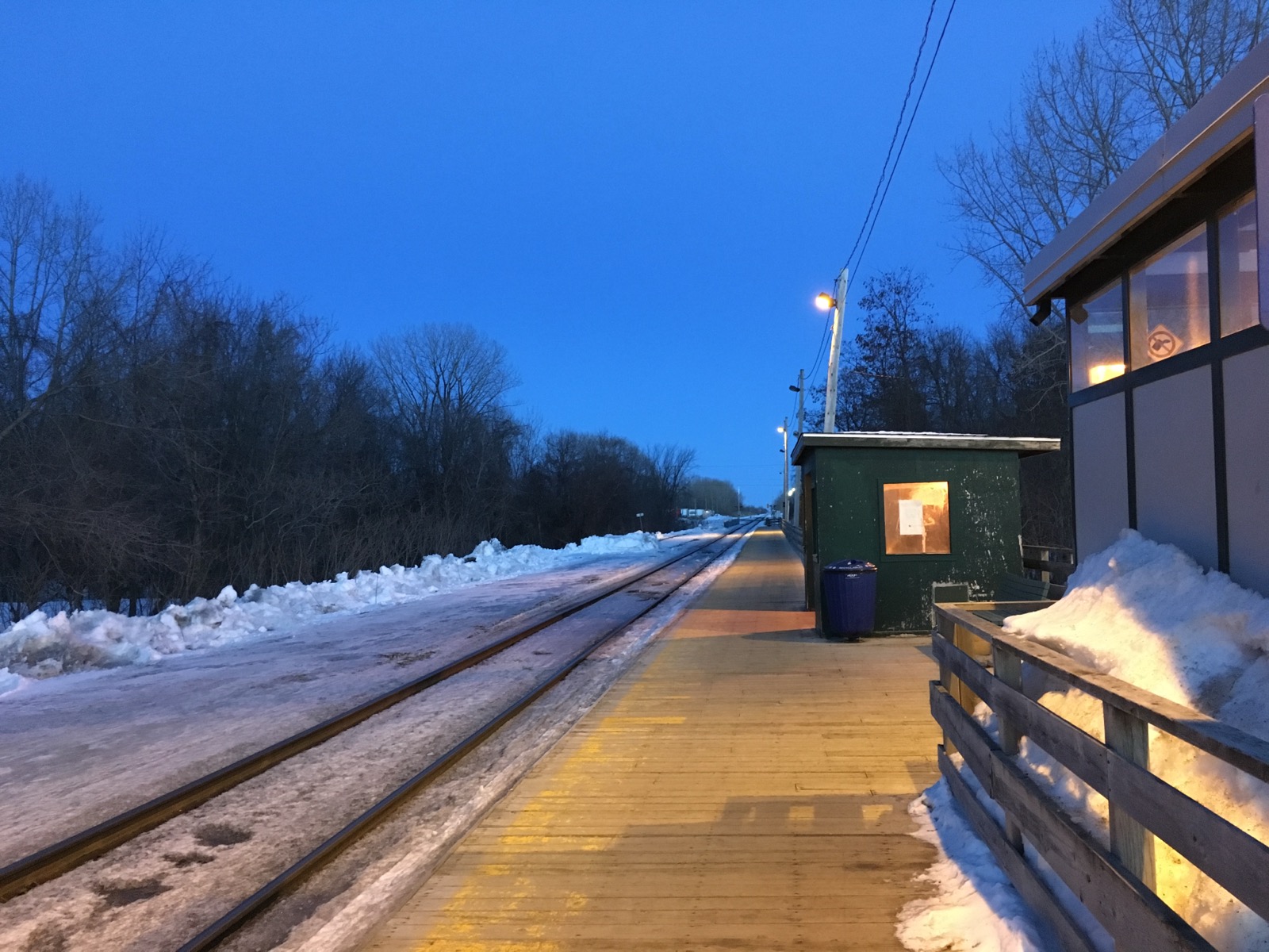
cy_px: 476
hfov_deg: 61.7
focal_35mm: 29
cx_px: 634
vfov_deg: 48.2
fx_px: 1063
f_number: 2.2
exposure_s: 1/15
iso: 500
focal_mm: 4.15
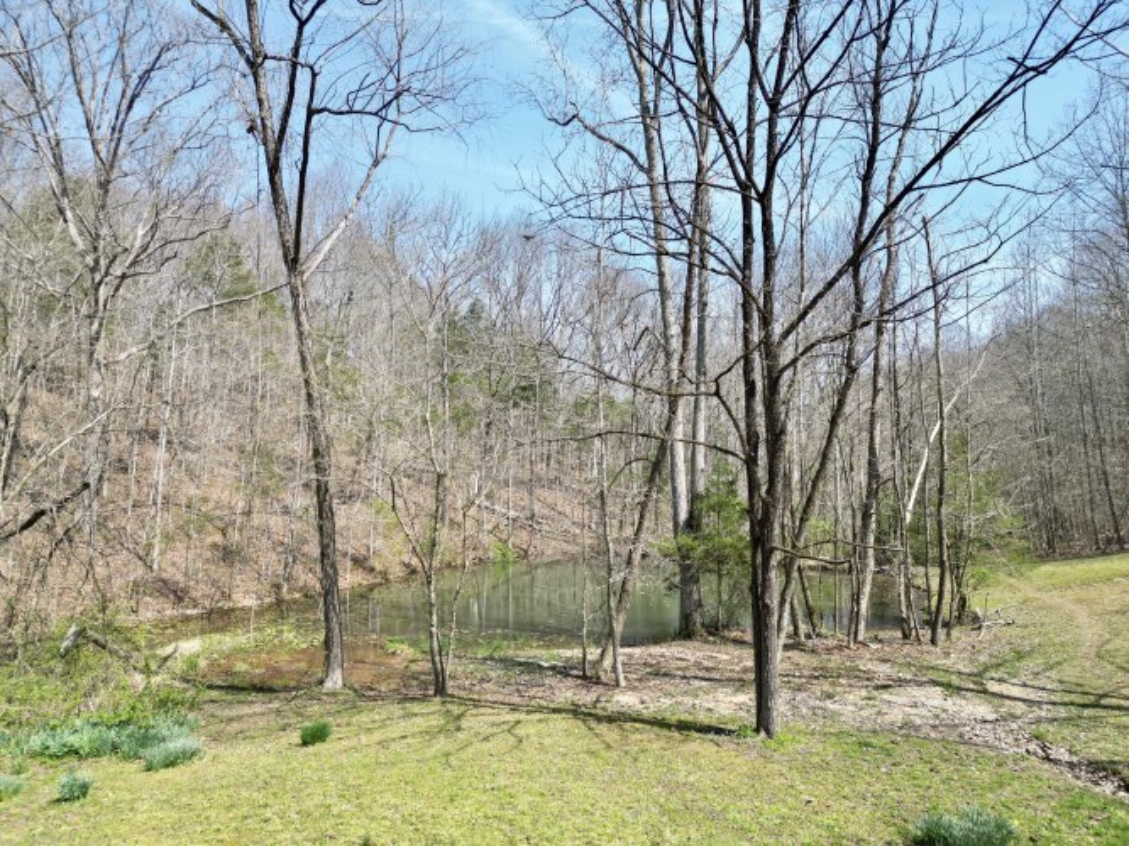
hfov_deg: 71.6
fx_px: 783
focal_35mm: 24
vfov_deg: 56.8
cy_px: 423
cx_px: 564
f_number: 1.7
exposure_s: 1/1250
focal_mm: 6.72
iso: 110
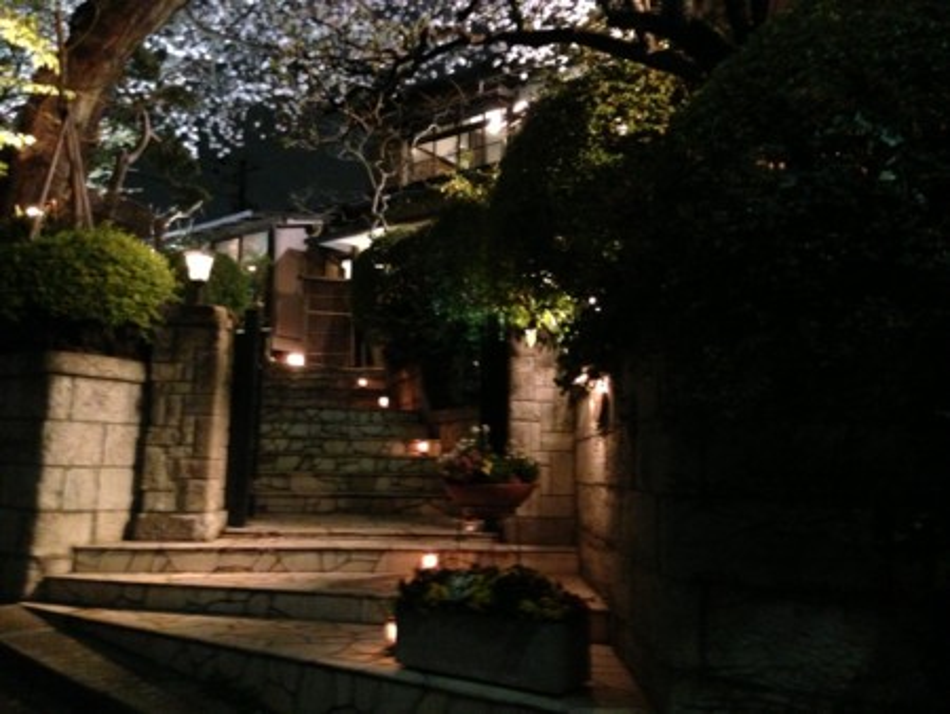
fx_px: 906
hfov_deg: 55.3
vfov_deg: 43.0
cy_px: 357
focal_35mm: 33
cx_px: 475
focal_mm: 4.13
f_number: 2.4
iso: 800
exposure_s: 1/15
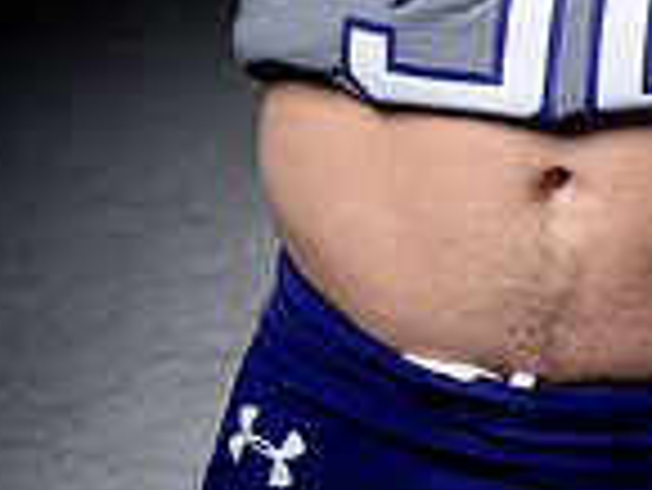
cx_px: 603
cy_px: -512
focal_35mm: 188
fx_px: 3544
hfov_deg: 10.4
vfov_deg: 7.6
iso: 640
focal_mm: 63
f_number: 8
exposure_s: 1/250
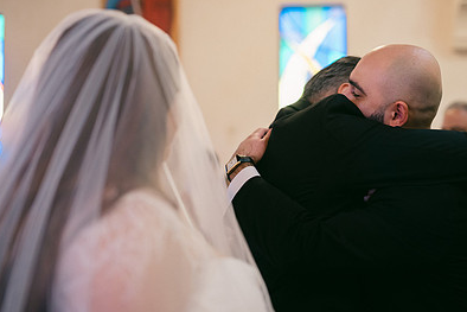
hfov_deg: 37.3
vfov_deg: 25.5
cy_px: 162
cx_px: 286
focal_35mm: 53
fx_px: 688
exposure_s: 1/320
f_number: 1.2
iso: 800
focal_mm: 35
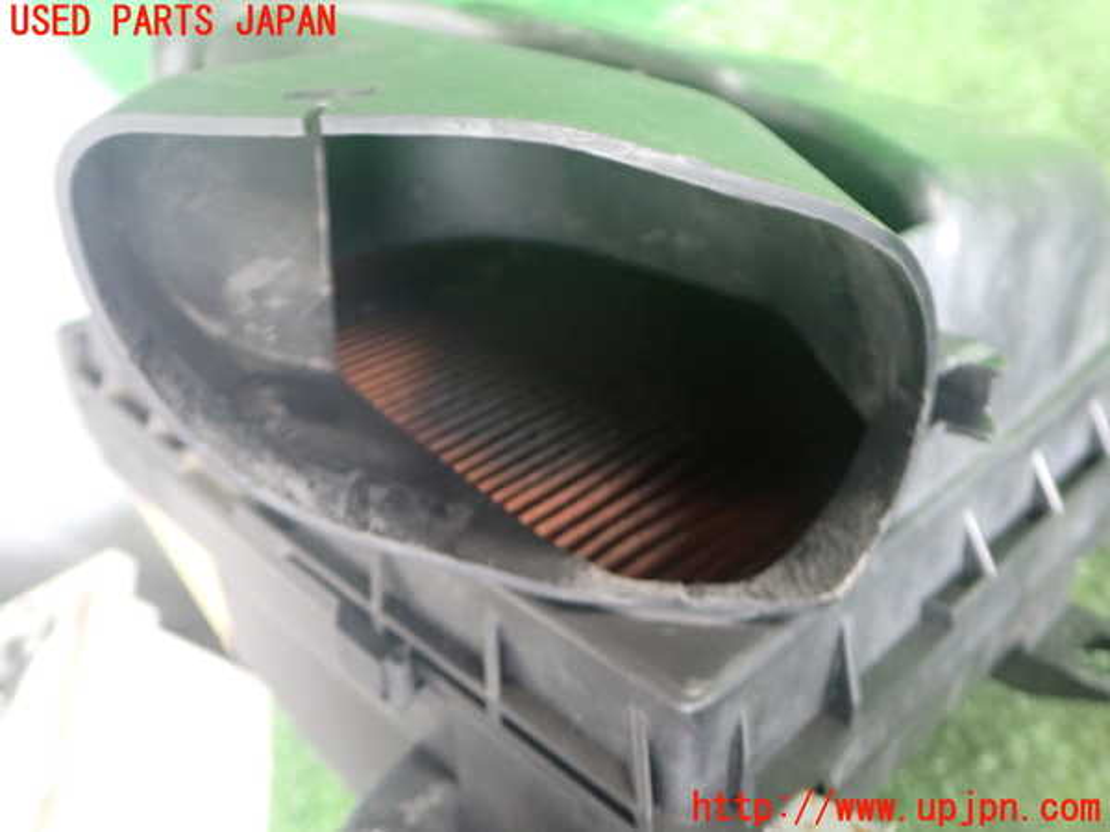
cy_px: 416
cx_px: 555
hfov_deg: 60.0
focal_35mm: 30
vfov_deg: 46.8
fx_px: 962
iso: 800
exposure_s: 1/25
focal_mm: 5.4
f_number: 2.3
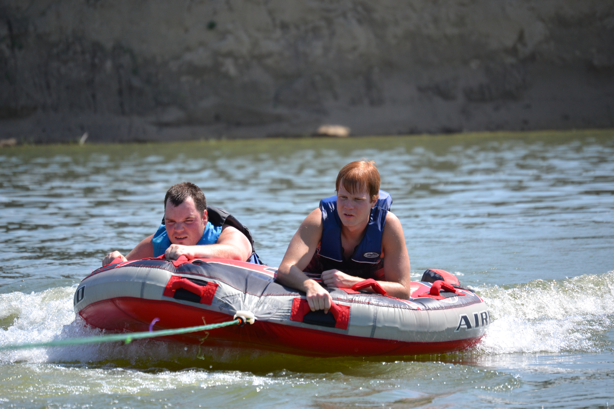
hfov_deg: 8.9
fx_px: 3965
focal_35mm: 232
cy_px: 204
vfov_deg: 5.9
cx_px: 307
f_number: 5.6
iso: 400
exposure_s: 1/1600
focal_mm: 155
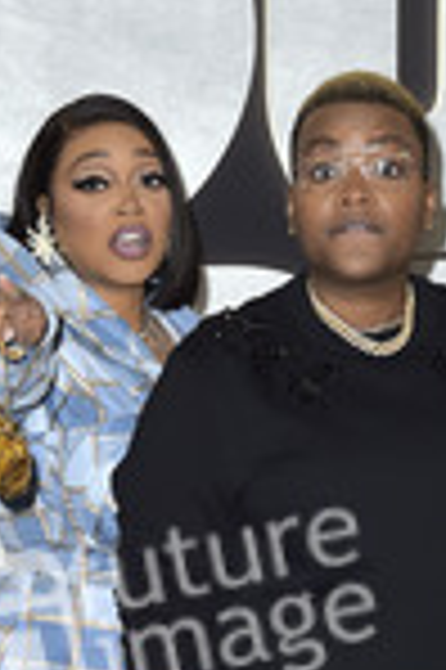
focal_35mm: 140
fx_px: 2608
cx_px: 277
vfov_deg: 14.1
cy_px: 841
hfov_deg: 9.8
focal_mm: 52
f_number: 6.3
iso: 500
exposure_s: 1/250
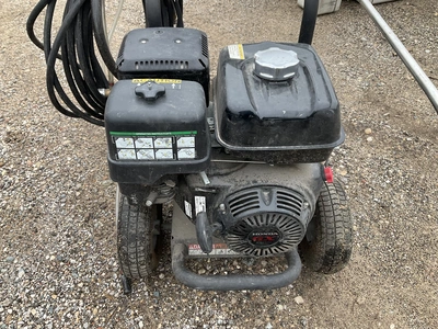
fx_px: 367
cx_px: 219
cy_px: 164
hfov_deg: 61.7
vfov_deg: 48.2
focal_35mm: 29
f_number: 1.8
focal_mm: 3
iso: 20
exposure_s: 1/181
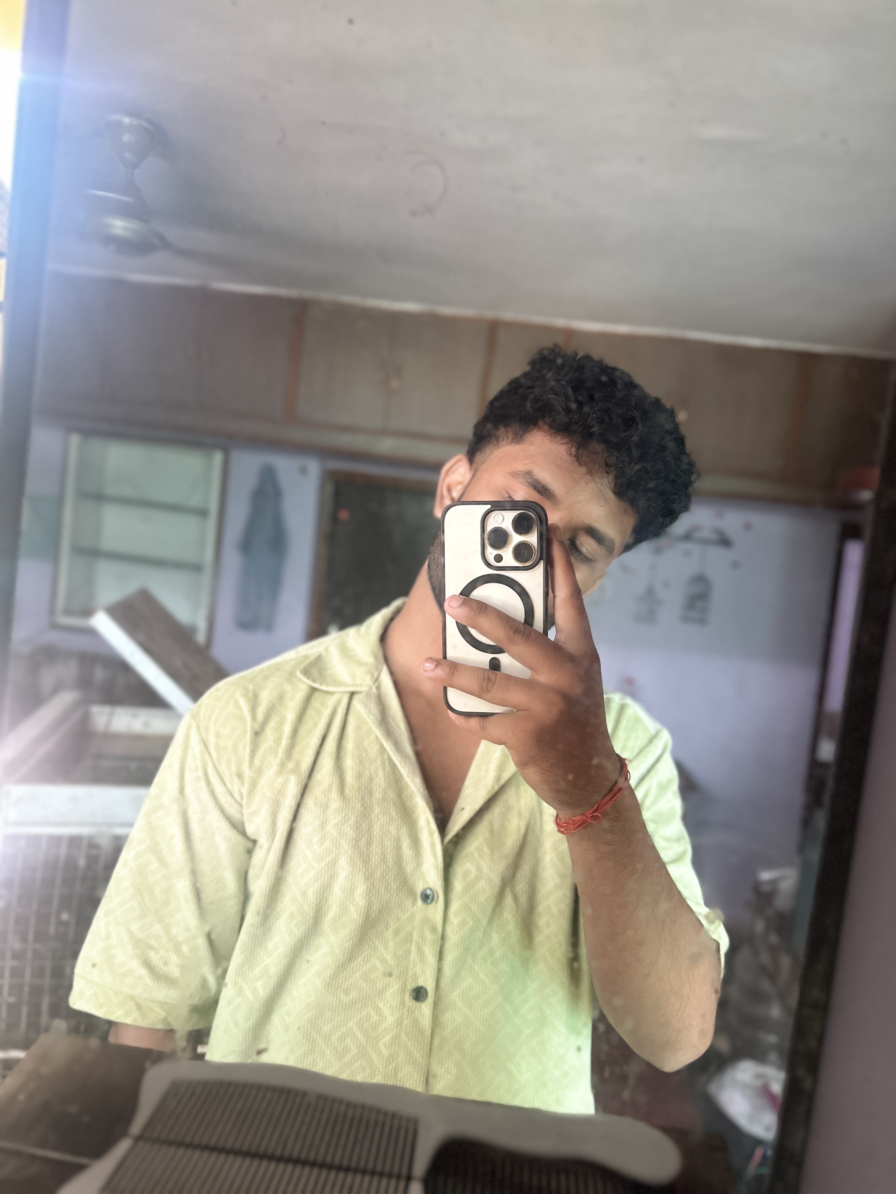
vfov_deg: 71.6
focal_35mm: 24
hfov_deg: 56.8
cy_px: 597
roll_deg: -7.0
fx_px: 828
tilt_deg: -3.7
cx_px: 448
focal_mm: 6.86
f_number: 1.78
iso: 640
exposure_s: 1/60
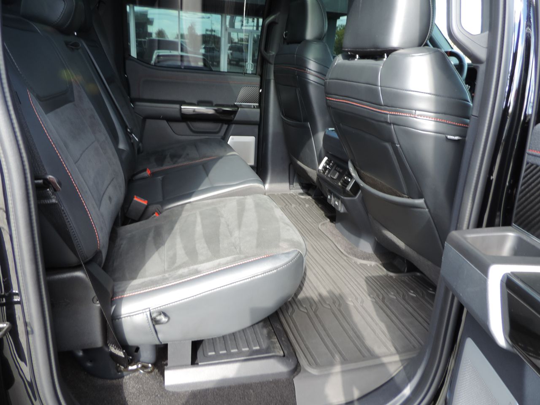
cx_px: 270
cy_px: 202
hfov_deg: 71.6
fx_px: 374
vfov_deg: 56.8
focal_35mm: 24
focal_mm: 4.3
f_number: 3
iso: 80
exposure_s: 1/50
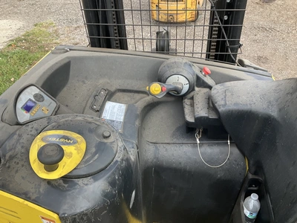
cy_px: 112
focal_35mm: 29
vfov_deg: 48.2
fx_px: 249
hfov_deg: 61.7
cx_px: 148
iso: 25
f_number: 1.8
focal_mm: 3
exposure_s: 1/222
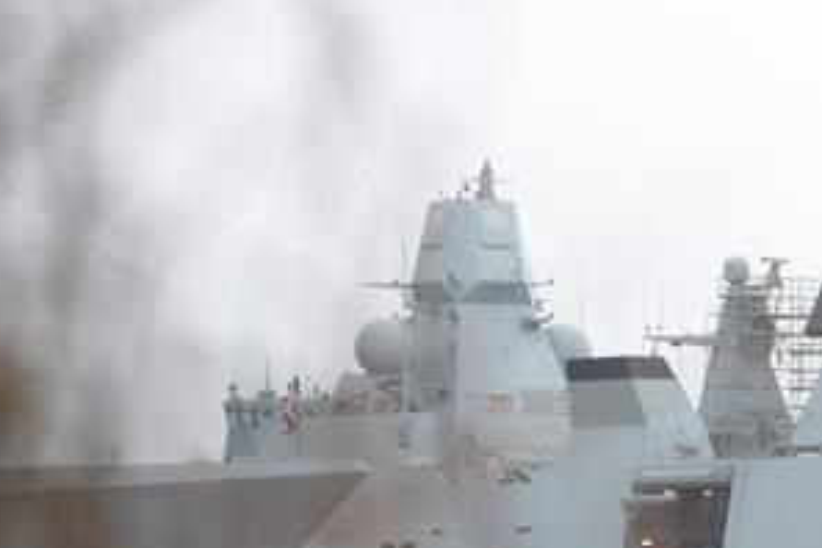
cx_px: 855
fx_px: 6941
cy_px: 480
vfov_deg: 4.5
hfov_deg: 6.8
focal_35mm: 304
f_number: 4
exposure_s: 1/200
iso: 400
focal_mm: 139
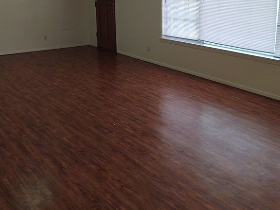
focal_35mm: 48
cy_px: 62
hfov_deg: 39.7
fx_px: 388
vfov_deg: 29.9
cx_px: 144
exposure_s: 1/120
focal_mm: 4.75
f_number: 1.7
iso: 115
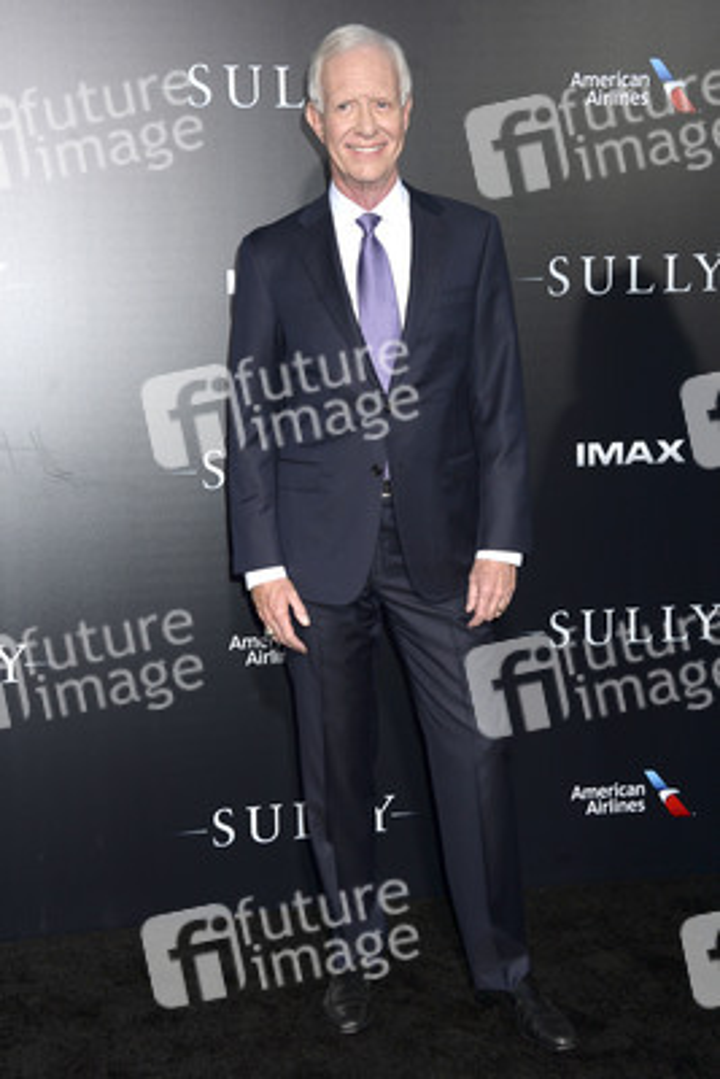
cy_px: 540
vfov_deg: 38.2
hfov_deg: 26.0
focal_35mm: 52
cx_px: 360
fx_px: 1559
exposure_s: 1/250
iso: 640
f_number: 6.3
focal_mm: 52
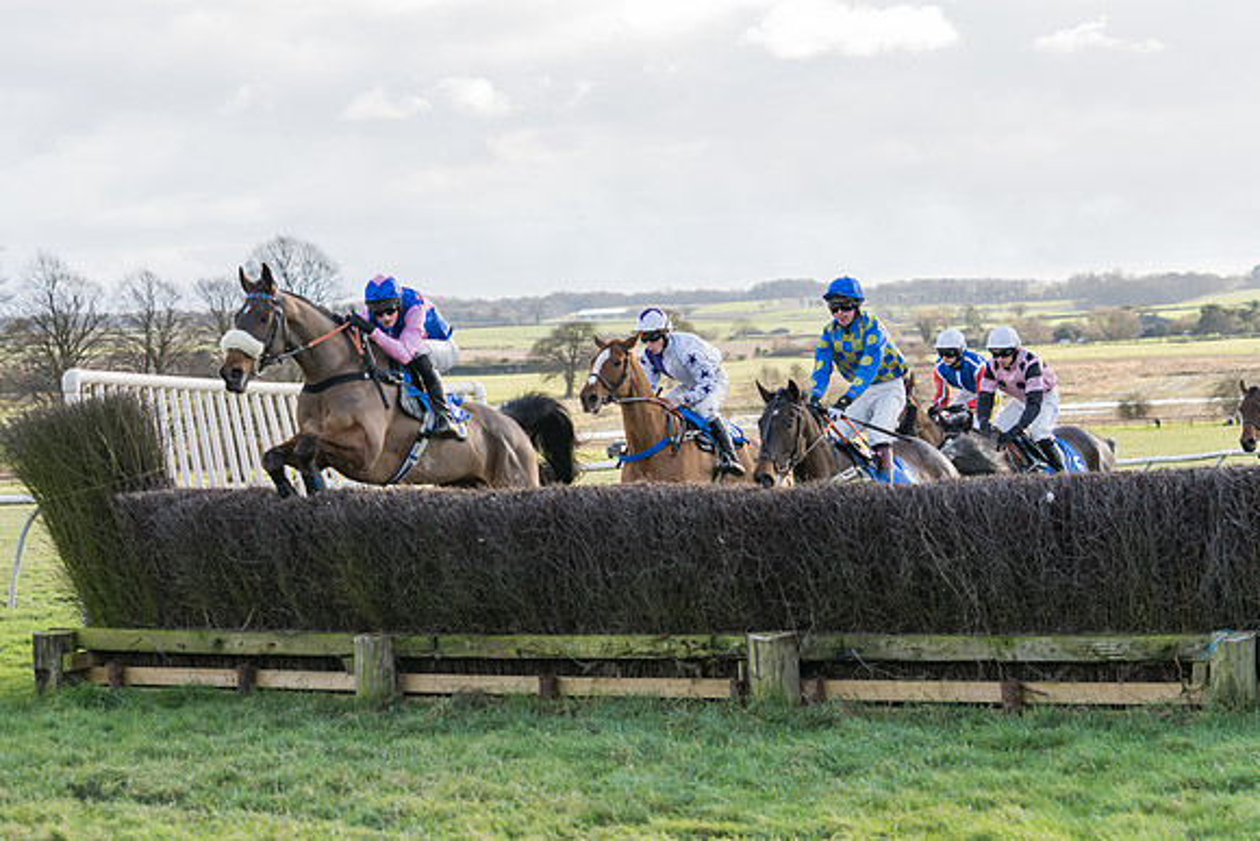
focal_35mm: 93
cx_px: 488
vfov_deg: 14.8
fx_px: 3242
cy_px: 339
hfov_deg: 22.0
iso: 400
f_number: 4
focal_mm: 71
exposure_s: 1/1000
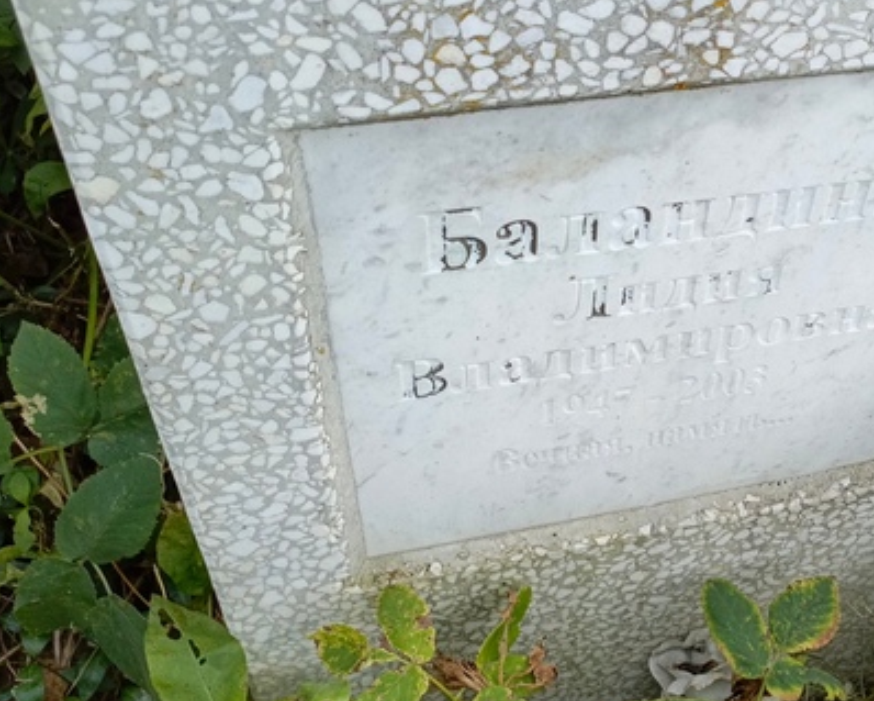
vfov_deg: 30.7
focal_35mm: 49
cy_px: 437
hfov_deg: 36.3
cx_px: 740
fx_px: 1268
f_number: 1.69
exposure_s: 1/208
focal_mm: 4.76
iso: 112
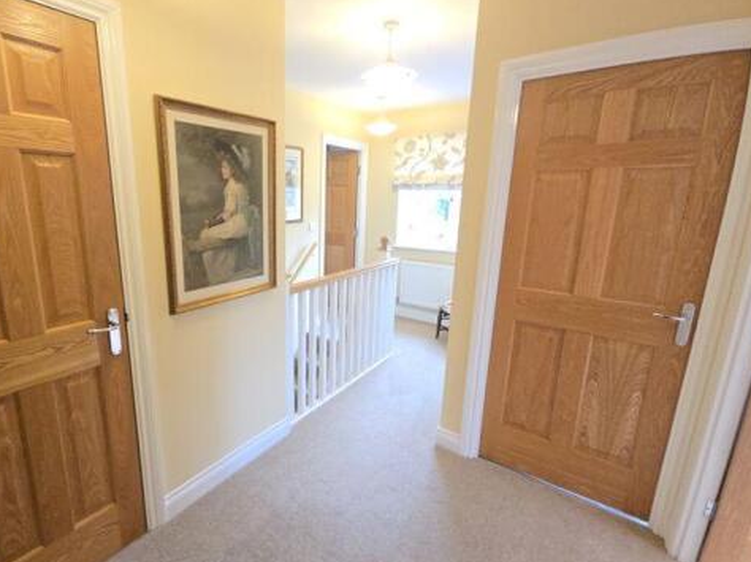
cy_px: 286
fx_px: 347
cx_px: 316
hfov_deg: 93.8
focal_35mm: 16
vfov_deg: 78.0
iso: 320
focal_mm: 2.2
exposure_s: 1/50
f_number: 2.2
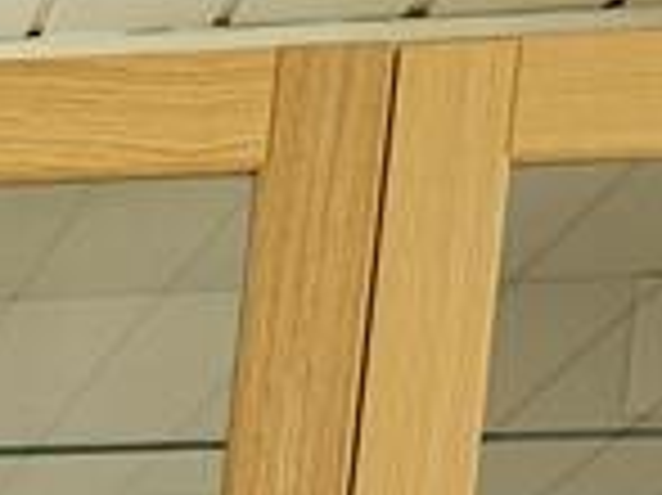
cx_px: -1387
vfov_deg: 6.6
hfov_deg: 8.8
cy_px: 1940
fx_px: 3440
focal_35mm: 180
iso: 200
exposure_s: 1/180
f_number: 1.8
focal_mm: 5.4
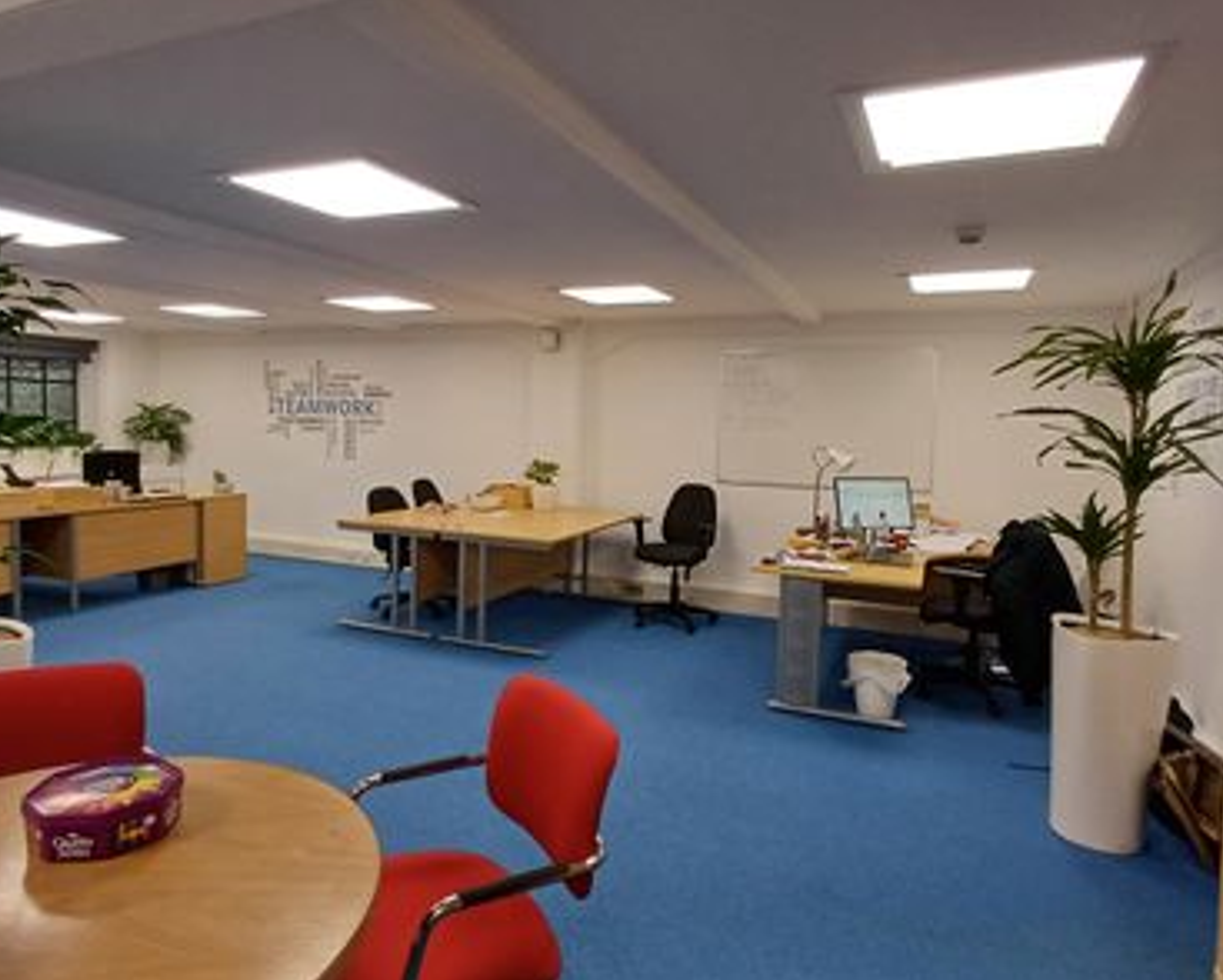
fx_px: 616
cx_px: 560
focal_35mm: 17
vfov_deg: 77.0
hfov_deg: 89.4
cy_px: 487
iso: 100
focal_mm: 1.64
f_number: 2.2
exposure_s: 1/50
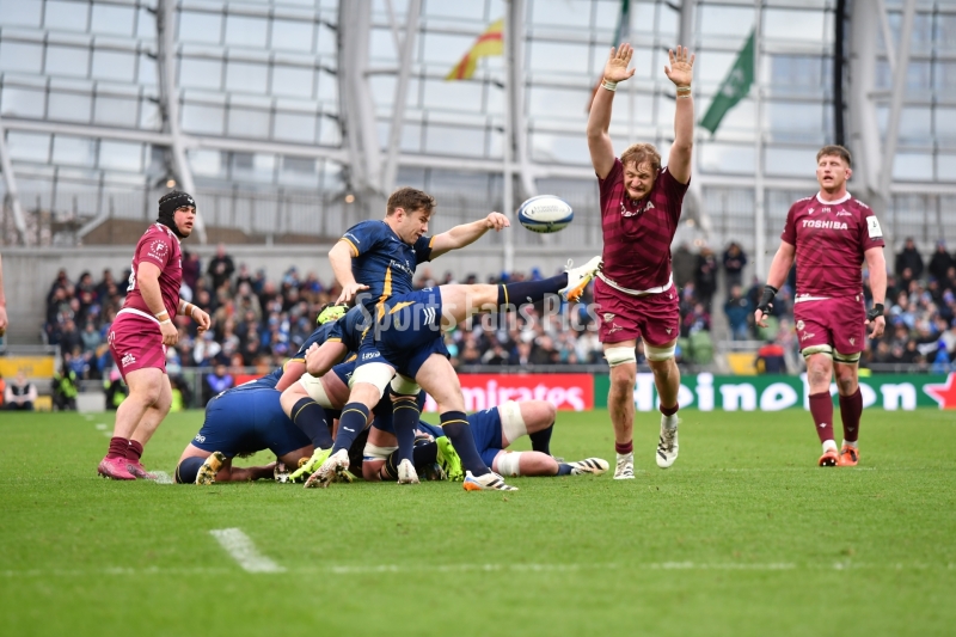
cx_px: 478
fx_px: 6372
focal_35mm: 240
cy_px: 318
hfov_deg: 8.6
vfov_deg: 5.7
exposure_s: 1/1000
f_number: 2.8
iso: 640
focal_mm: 160
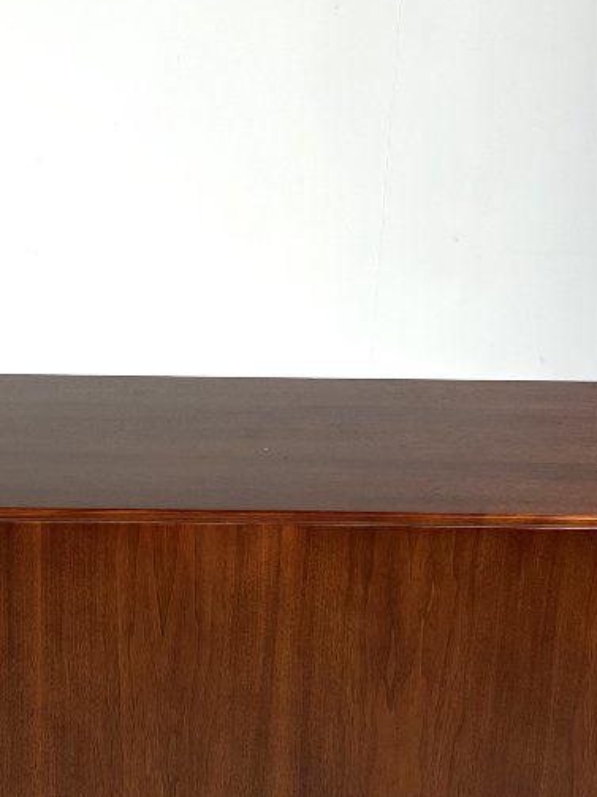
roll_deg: -0.3
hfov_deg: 23.4
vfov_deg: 31.2
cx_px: 155
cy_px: 423
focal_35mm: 62
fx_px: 1426
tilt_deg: -20.0
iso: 100
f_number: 1.5
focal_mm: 5.7
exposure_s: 1/121
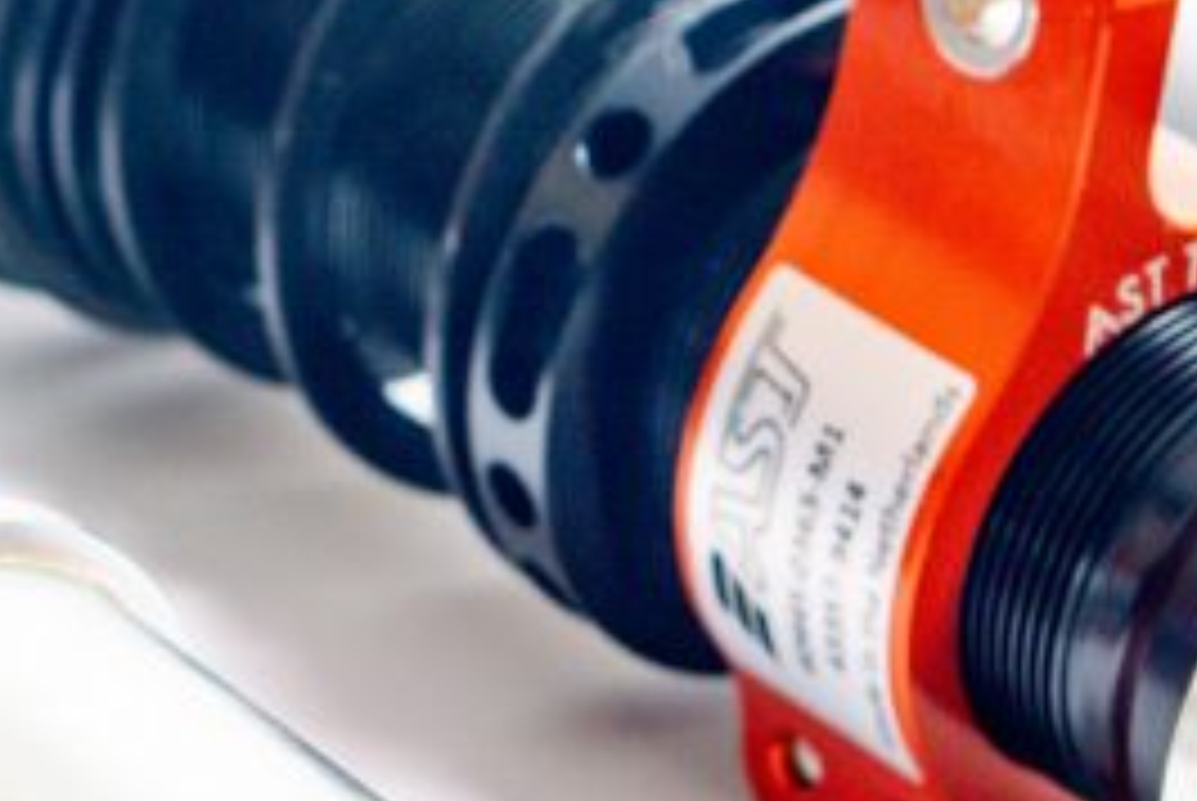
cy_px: 716
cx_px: -252
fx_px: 8238
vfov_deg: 5.6
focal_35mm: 248
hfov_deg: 8.2
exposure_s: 1/200
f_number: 5.6
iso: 200
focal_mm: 55
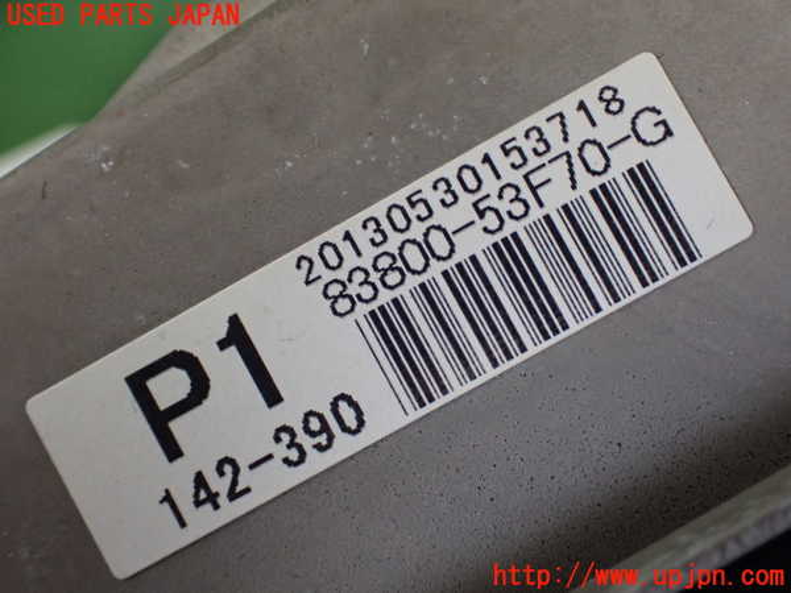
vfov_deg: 30.9
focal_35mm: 47
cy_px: 296
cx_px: 396
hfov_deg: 40.4
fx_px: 1074
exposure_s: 1/60
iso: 800
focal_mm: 8.4
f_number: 3.1
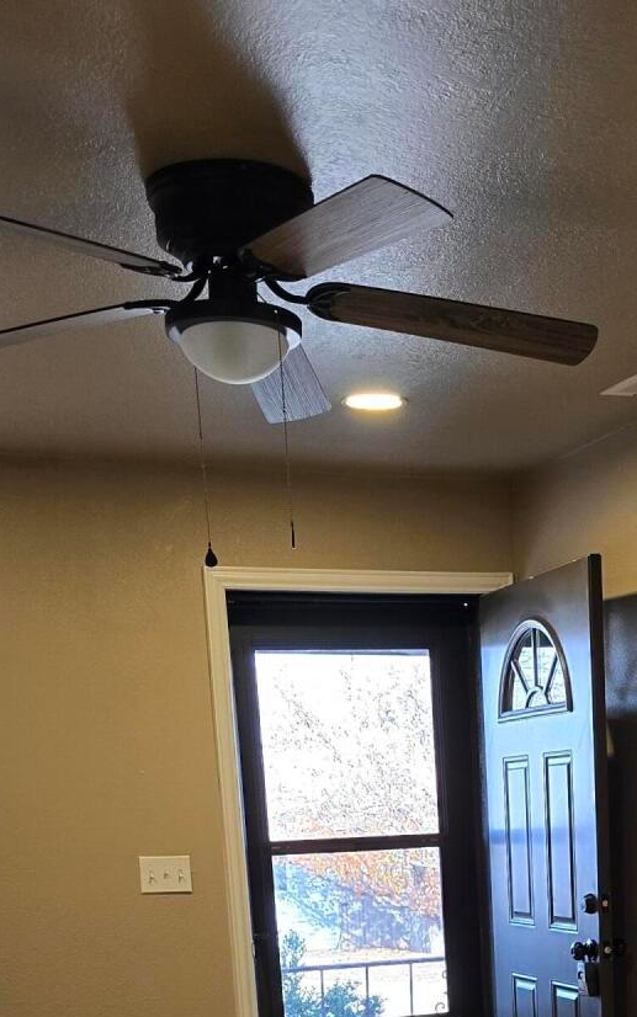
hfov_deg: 21.6
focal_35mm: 59
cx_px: 546
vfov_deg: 30.4
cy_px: 1152
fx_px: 1637
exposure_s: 1/120
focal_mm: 6.3
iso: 125
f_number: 1.7
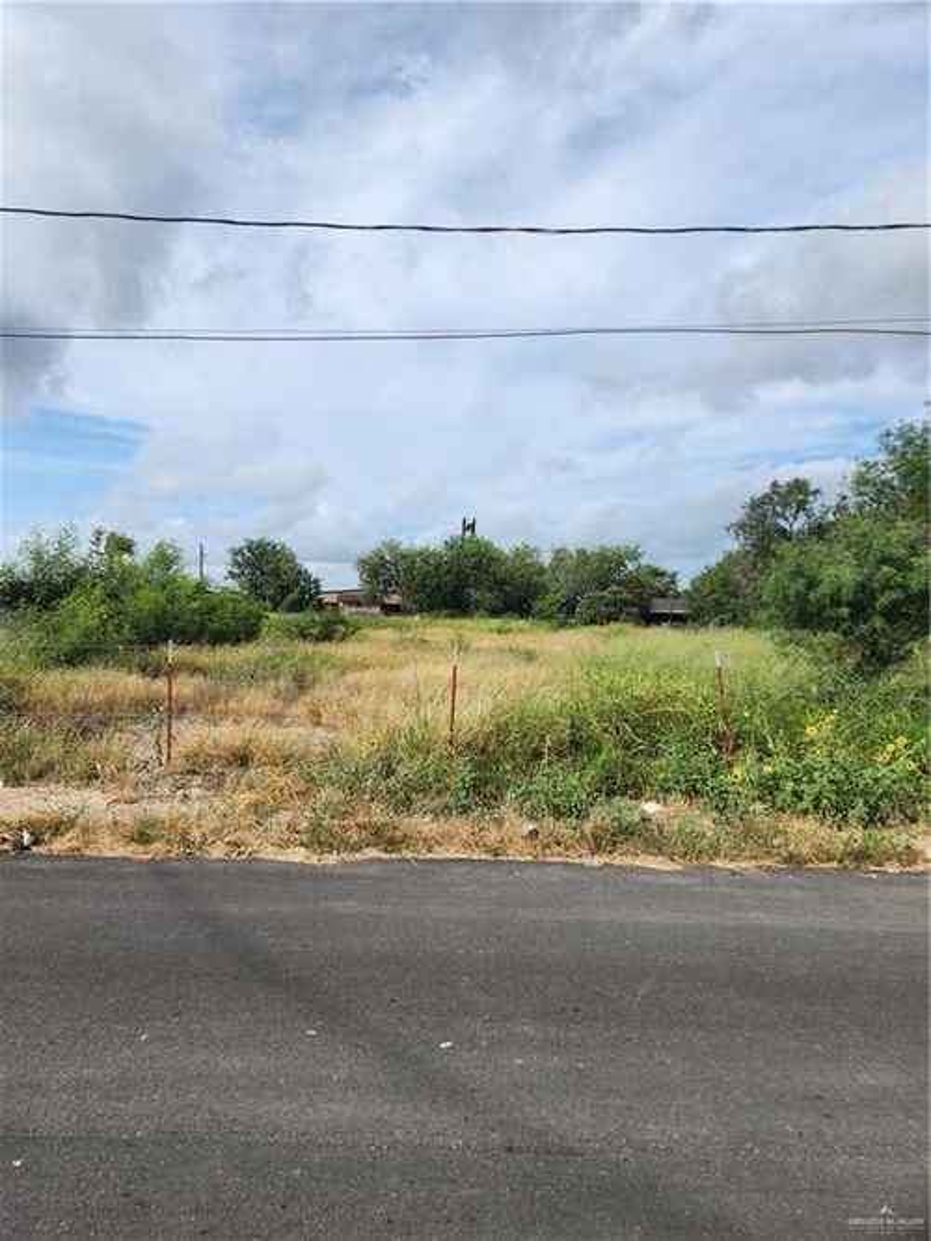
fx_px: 825
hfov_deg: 58.9
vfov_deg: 73.9
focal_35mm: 23
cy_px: 620
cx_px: 466
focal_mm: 5.4
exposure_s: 1/1690
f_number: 1.8
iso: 20
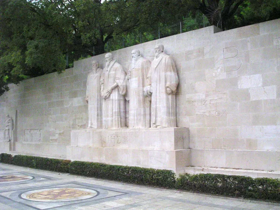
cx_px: 140
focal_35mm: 38
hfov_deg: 49.0
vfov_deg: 37.7
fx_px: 307
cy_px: 105
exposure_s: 1/180
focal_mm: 6
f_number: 6.7
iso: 400
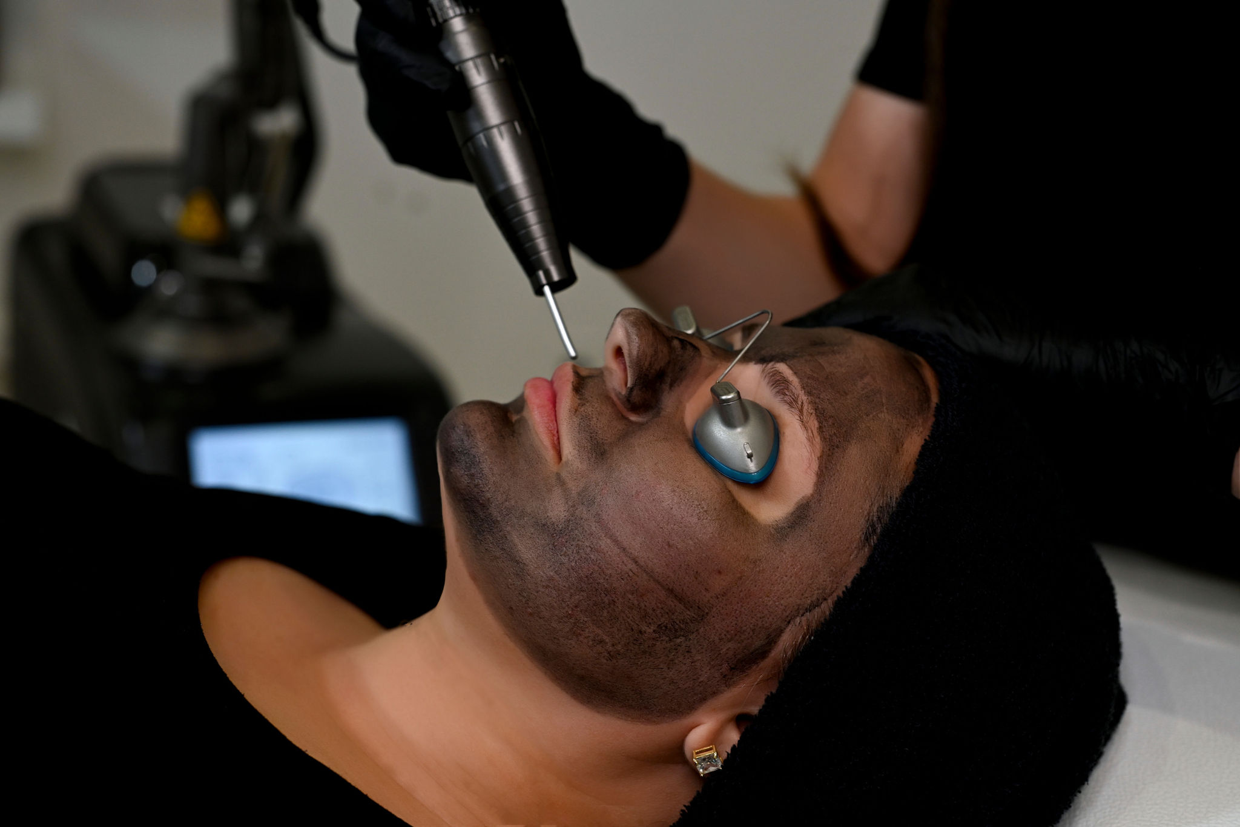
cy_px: 414
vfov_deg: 27.0
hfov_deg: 39.6
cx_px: 620
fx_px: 1722
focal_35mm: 50
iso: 800
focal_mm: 50
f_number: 3.5
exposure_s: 1/250
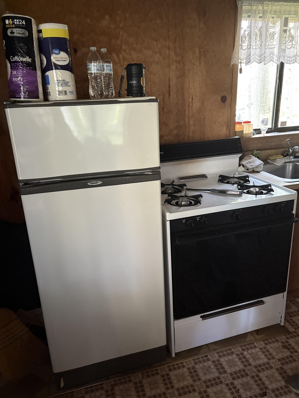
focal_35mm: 26
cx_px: 150
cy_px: 199
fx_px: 299
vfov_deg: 67.3
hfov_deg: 53.1
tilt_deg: -18.0
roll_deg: +1.3
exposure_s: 1/30
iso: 640
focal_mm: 5.96
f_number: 1.6
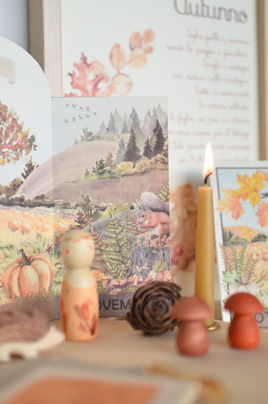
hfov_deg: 25.6
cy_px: 202
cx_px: 134
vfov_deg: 37.9
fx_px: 589
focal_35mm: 52
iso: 100
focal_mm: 35
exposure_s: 1/100
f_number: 4
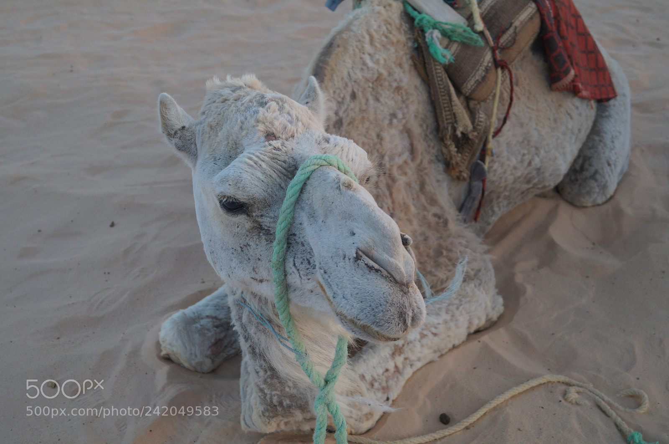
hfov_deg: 43.7
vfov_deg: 29.8
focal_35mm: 45
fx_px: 835
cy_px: 222
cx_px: 334
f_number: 4.5
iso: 320
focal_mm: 30
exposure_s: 1/160
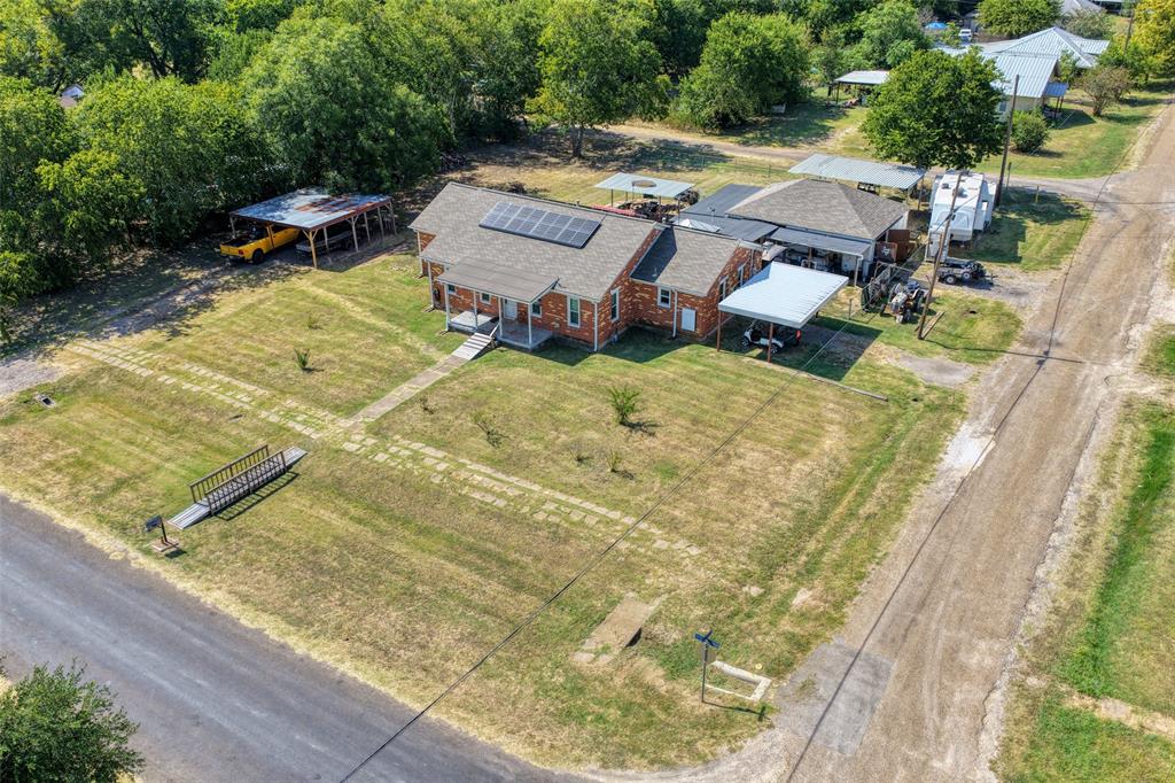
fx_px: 914
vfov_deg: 46.4
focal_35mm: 28
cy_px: 392
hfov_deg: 65.5
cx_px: 588
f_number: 2.8
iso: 100
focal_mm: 14.4
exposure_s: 1/640
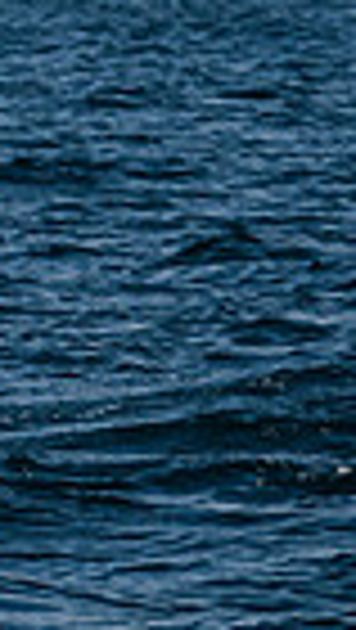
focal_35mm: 1186
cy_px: -324
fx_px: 19855
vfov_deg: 1.8
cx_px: -630
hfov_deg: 1.0
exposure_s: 1/1000
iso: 400
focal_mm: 200
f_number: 6.3
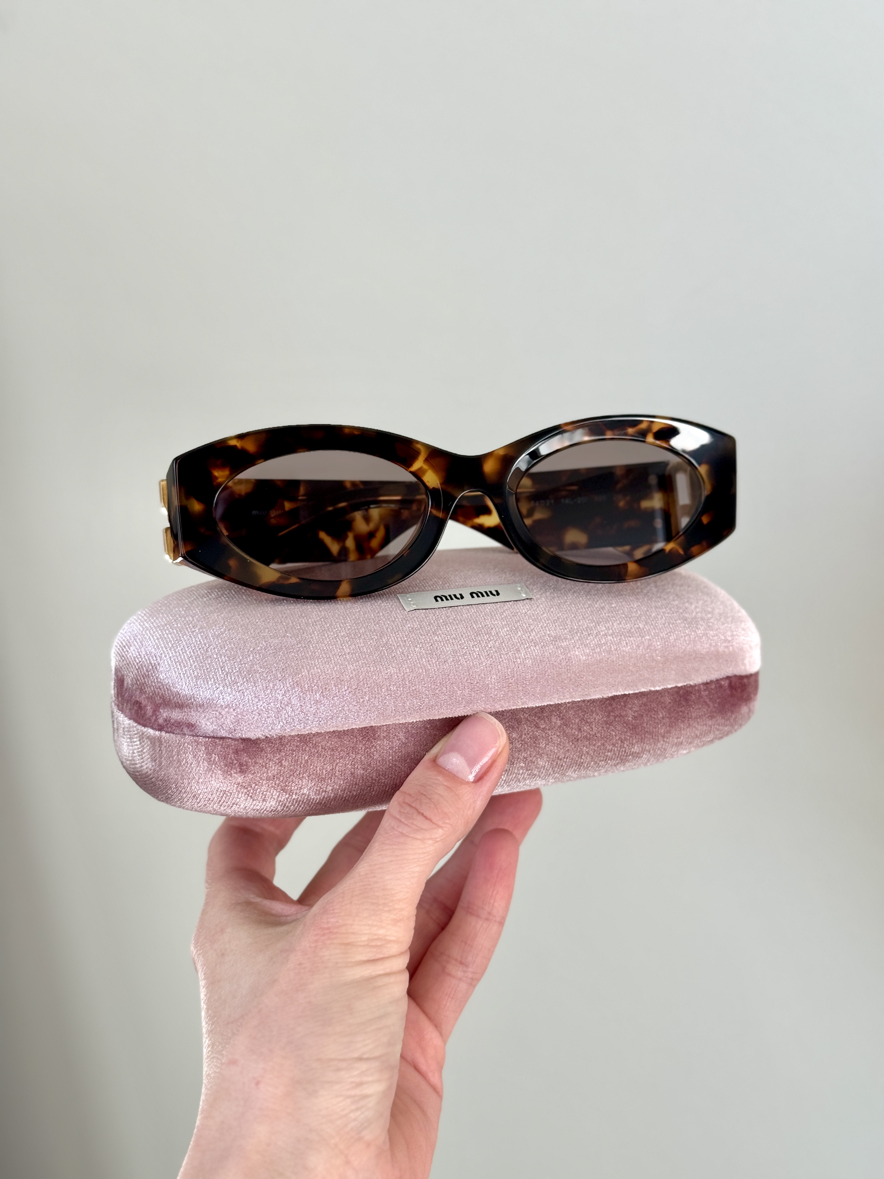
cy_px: 590
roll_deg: -1.1
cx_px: 442
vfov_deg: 39.7
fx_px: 1634
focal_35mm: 48
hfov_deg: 30.3
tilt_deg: -16.4
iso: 50
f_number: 1.78
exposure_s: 1/121
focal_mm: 6.76
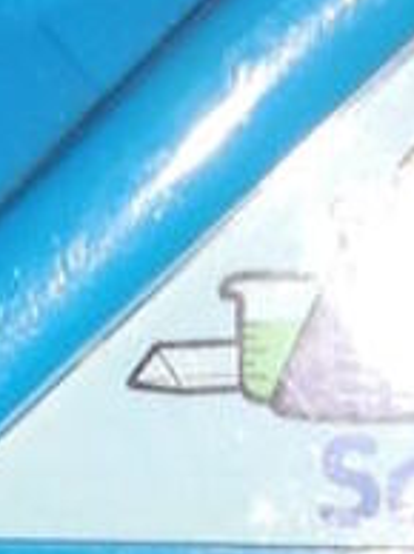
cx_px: 208
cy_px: 1466
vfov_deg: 9.4
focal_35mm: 179
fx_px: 2861
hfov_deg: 8.3
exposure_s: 1/25
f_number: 3.5
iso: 125
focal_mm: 4.6
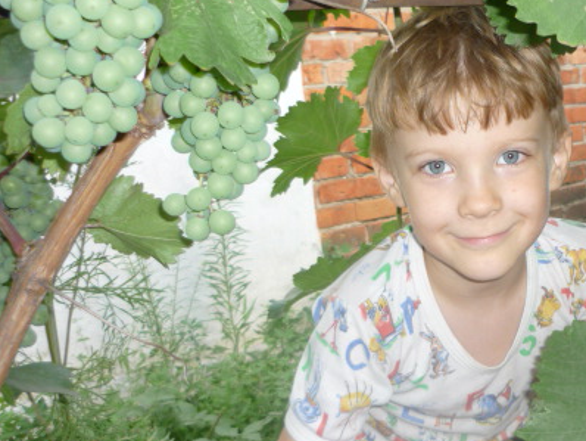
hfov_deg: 35.0
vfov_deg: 27.6
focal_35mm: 53
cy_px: 227
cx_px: 470
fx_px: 898
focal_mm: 5.5
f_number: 2.8
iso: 100
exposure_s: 1/30
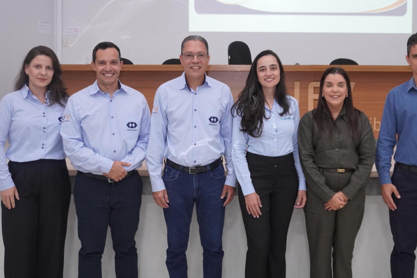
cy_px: 97
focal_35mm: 43
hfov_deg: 45.6
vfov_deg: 31.2
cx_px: 240
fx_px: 494
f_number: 4
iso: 2000
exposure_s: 1/160
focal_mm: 21
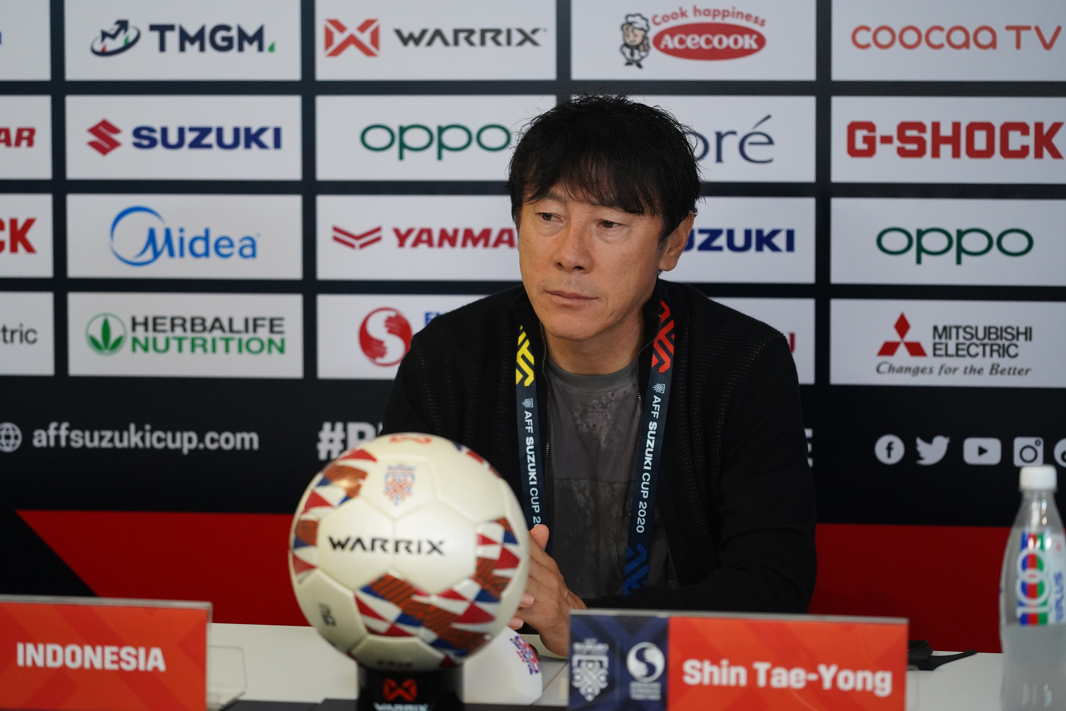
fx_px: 4086
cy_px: 356
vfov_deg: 9.9
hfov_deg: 14.9
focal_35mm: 138
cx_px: 533
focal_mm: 138
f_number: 4
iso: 5000
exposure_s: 1/400
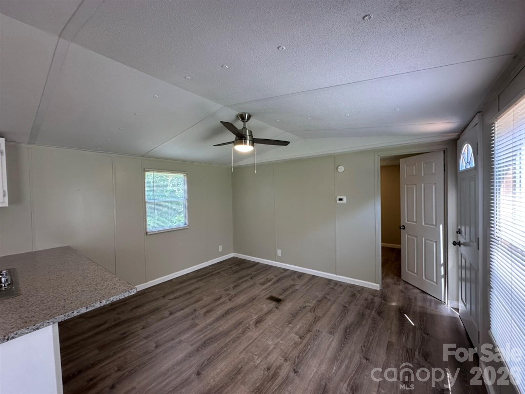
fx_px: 212
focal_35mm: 14
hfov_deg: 102.1
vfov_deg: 85.7
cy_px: 197
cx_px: 262
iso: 160
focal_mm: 2.22
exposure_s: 1/120
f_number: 2.2
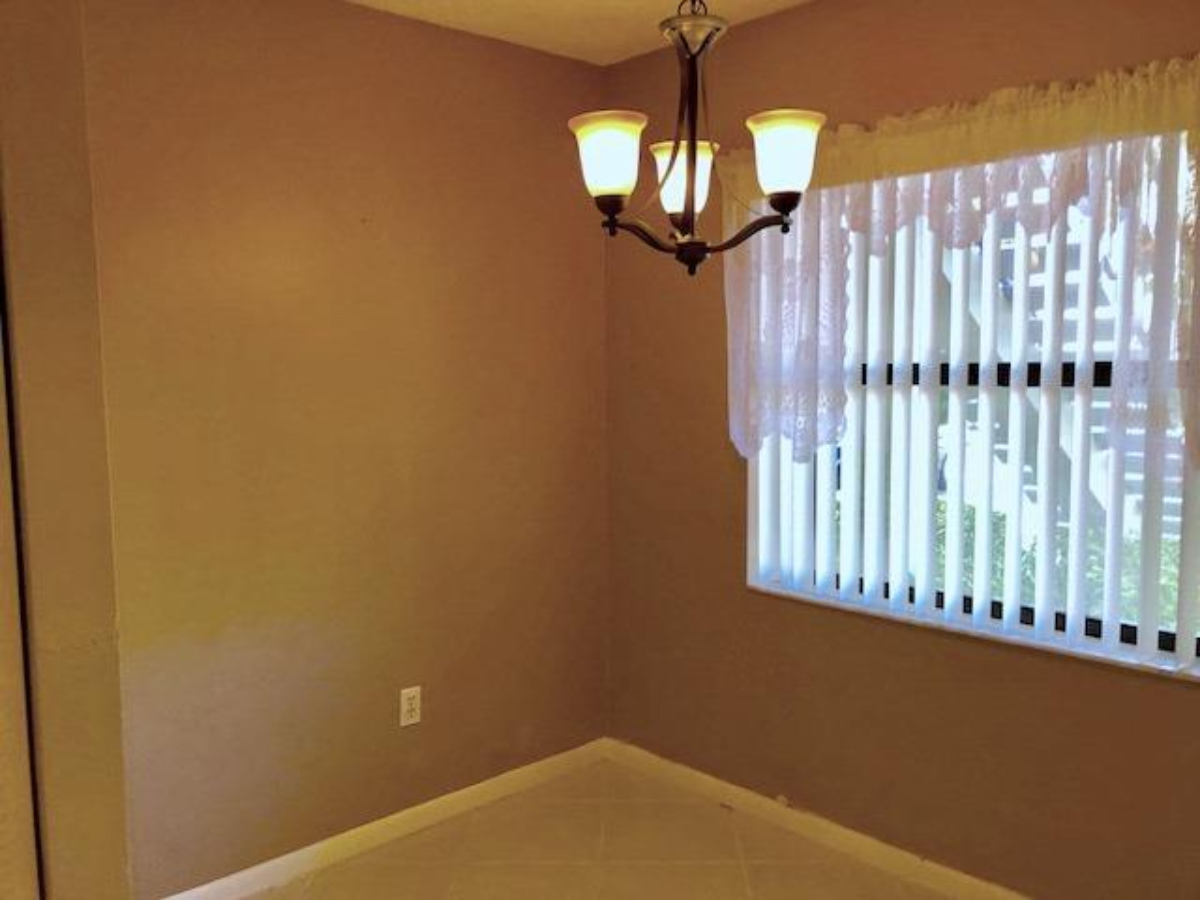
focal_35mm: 28
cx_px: 600
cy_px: 450
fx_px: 971
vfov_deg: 49.7
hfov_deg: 63.4
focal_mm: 3.99
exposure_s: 1/20
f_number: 1.8
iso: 40
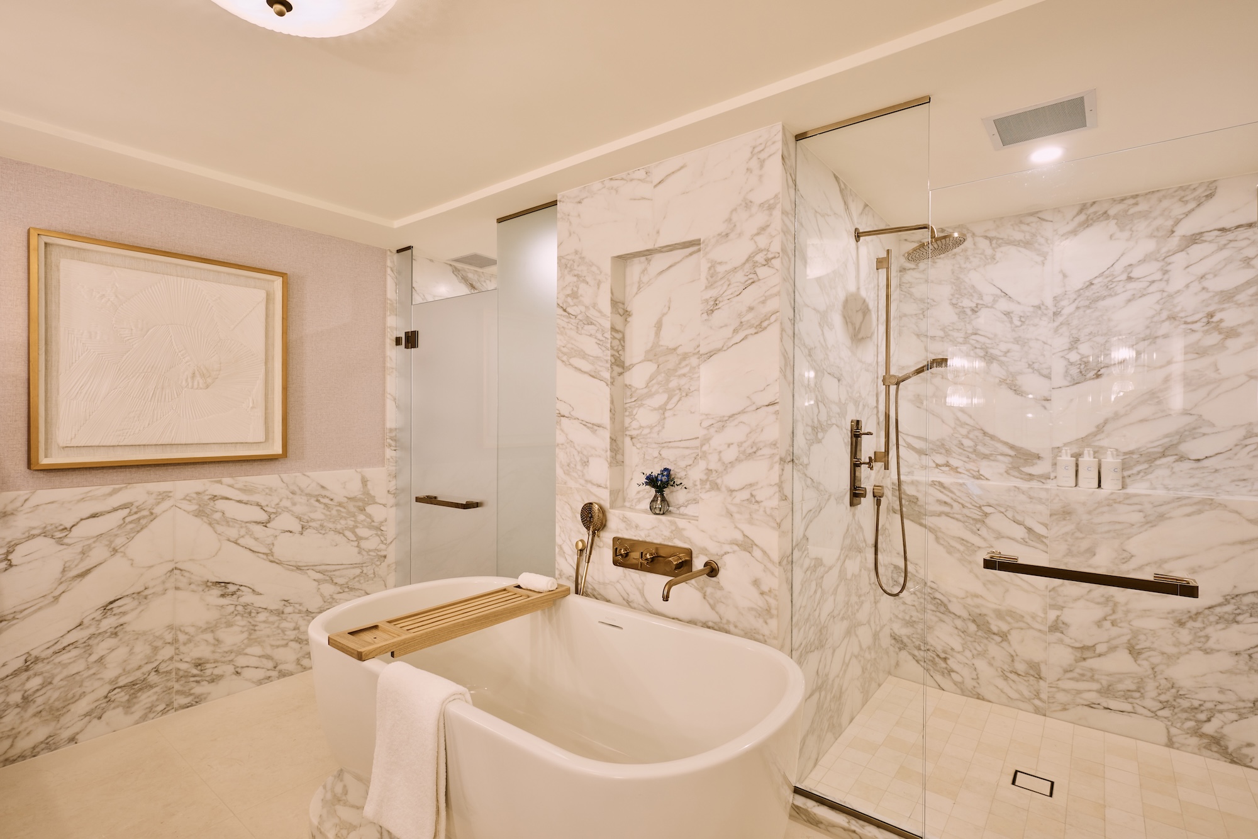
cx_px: 629
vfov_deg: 70.4
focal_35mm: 17
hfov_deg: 93.3
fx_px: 594
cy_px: 420
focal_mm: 17
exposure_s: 1/4
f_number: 6.3
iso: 400
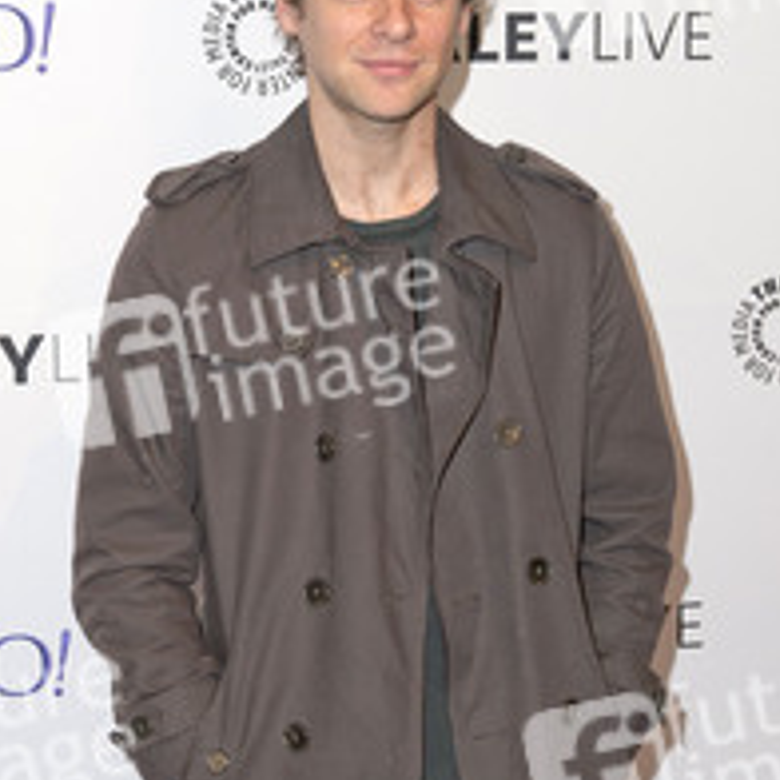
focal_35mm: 78
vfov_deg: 22.1
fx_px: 1988
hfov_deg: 22.2
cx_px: 368
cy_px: 553
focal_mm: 45
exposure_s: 1/400
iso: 400
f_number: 4
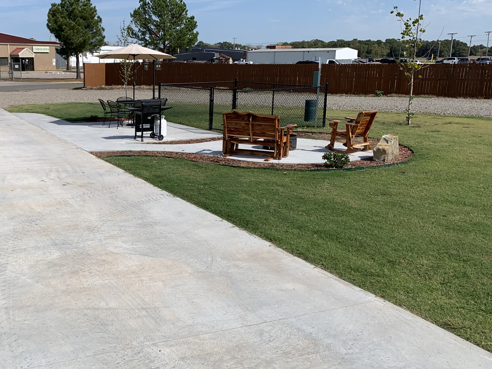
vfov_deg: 36.8
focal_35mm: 39
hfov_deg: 46.4
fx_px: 554
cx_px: 131
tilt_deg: -15.5
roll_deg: +0.6
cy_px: 207
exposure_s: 1/3788
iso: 25
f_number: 1.8
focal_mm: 4.25
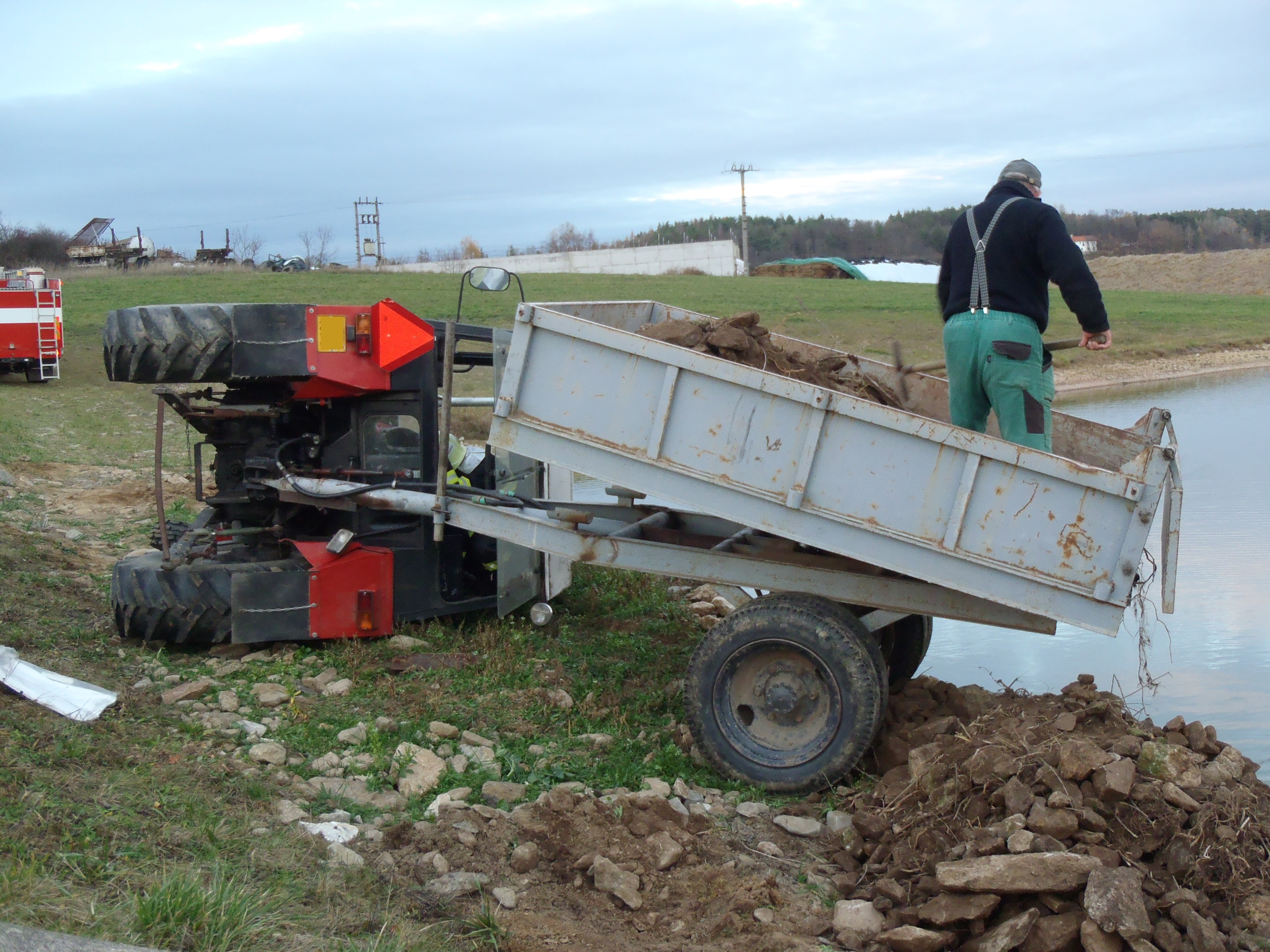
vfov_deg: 33.6
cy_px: 476
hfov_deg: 43.9
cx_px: 635
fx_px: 1578
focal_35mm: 43
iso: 200
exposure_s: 1/20
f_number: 4.8
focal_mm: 7.73
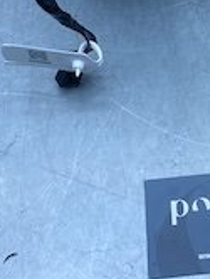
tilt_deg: -54.7
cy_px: -61
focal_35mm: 100
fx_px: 807
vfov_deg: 18.5
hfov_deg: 14.3
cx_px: 257
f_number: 1.8
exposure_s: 1/1007
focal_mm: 4.25
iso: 32
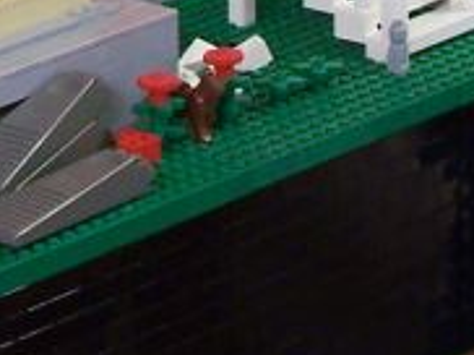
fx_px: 5155
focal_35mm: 377
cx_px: -130
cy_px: -467
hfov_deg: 5.2
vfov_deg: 3.9
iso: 80
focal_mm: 11.1
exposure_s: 1/2
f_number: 3.2
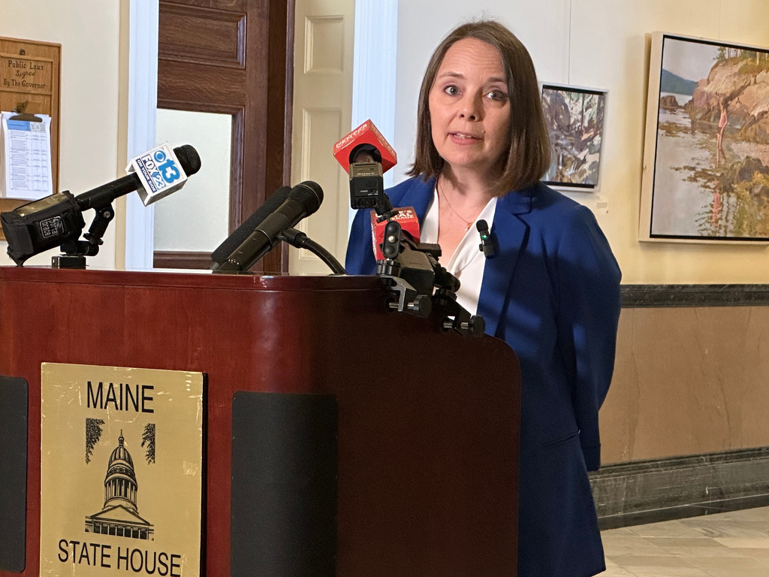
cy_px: 288
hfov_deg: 25.3
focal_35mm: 77
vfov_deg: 19.1
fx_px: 1711
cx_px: 384
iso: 800
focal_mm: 9
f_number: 2.8
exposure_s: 1/41
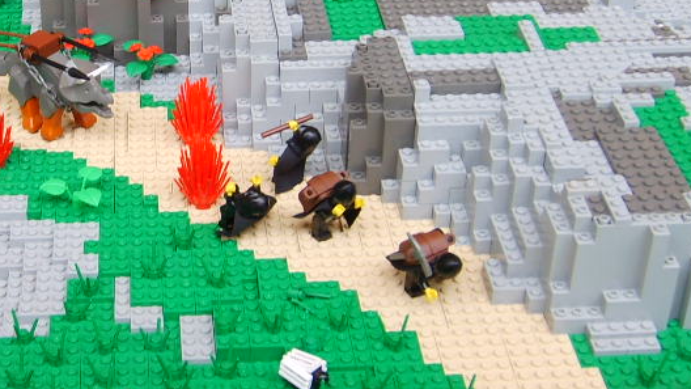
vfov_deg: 16.3
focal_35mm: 74
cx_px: 141
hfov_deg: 28.0
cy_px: 109
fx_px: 1356
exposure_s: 1/30
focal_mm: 5.8
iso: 50
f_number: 2.8
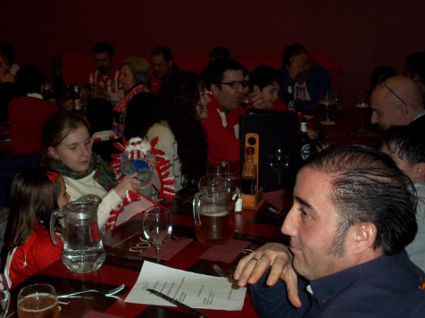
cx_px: 139
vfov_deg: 28.4
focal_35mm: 51
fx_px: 626
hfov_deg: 37.1
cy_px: 120
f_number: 3.1
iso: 80
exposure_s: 1/30
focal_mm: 6.5
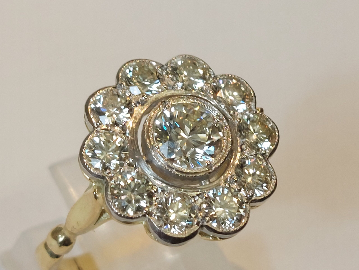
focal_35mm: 25
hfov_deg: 69.4
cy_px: 135
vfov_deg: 54.9
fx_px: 259
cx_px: 180
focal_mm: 5.23
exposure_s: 1/50
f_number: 1.8
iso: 32
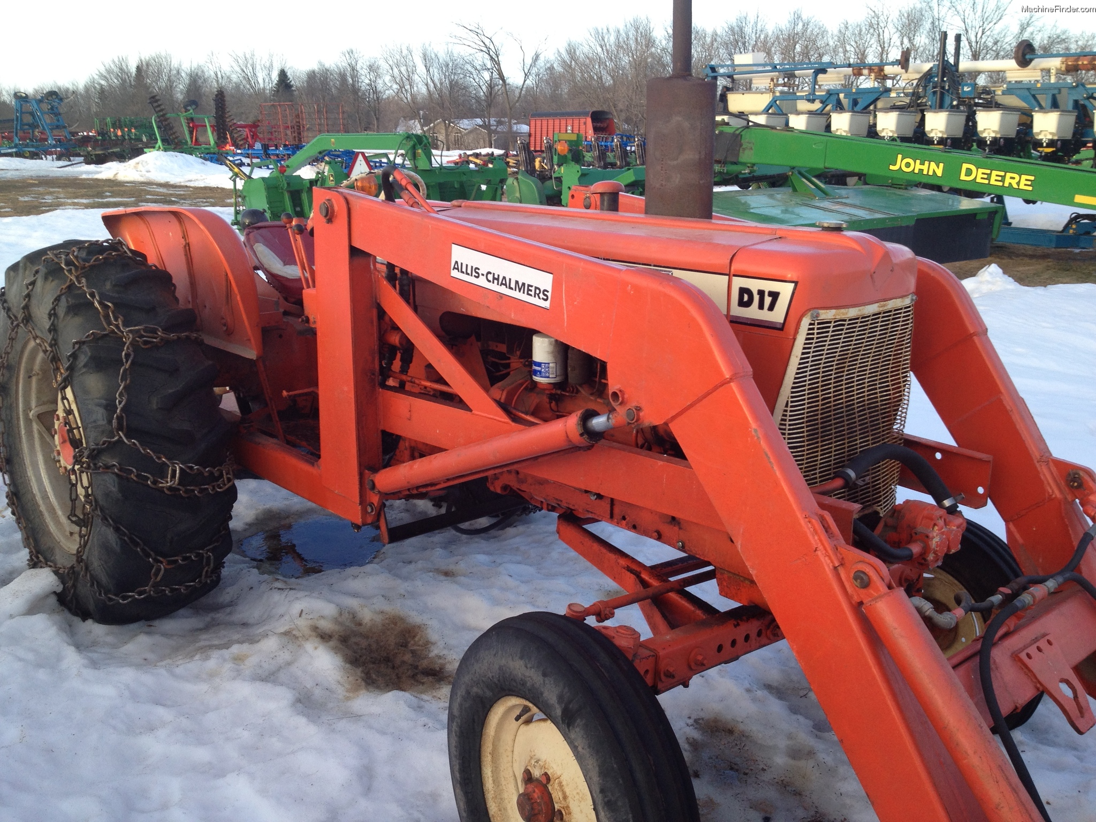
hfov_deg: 52.6
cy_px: 411
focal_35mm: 35
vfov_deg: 40.7
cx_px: 548
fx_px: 1108
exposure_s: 1/214
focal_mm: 4.28
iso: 50
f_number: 2.4
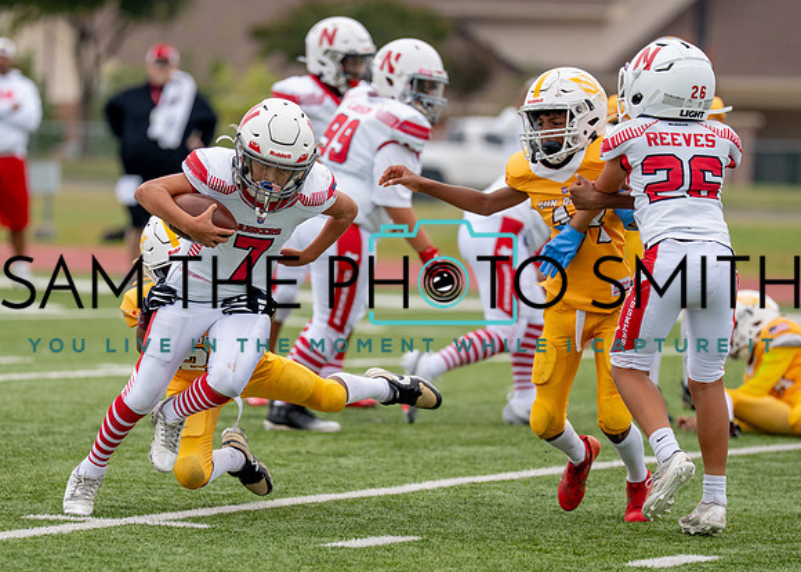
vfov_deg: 4.4
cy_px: 336
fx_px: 7369
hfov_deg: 6.2
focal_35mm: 324
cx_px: 304
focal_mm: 200
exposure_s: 1/3200
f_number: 2.8
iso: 250
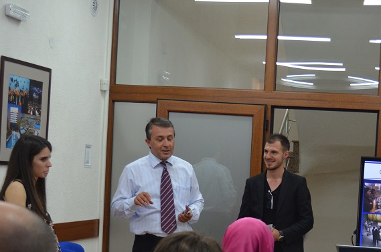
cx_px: 298
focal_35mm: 83
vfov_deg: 16.2
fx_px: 876
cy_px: 218
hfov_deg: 24.2
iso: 800
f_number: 4.5
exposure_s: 1/60
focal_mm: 29
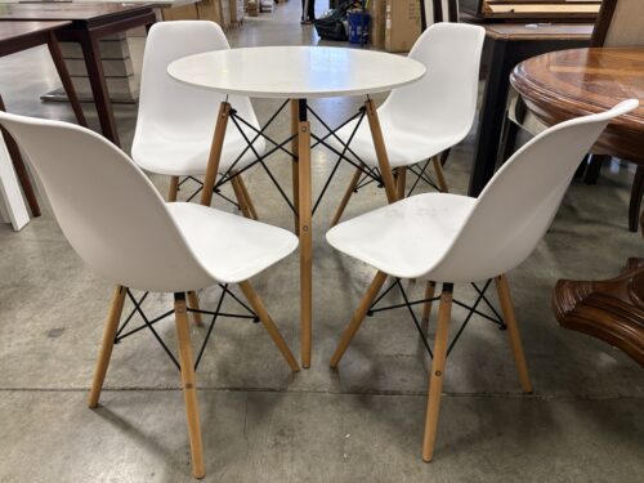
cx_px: 322
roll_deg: +0.2
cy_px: 242
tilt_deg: -29.4
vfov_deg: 53.1
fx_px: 484
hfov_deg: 67.3
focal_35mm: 26
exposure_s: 1/60
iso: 160
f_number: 1.6
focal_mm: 5.96
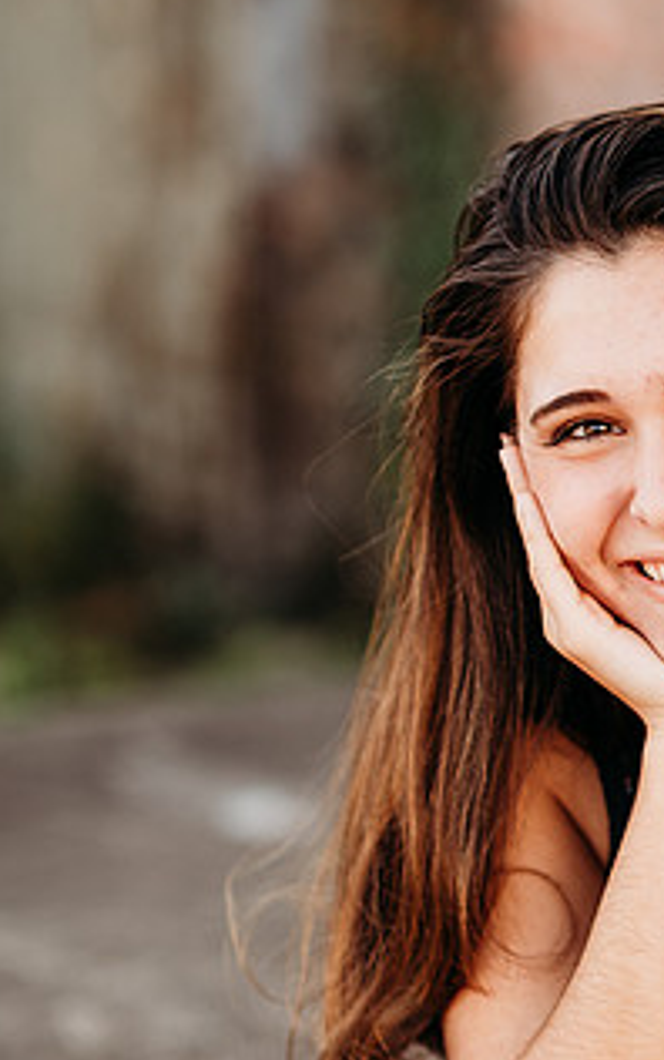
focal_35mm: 159
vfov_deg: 13.2
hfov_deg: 8.2
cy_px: 585
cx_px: 721
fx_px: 4595
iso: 100
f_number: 2.2
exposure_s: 1/500
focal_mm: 85
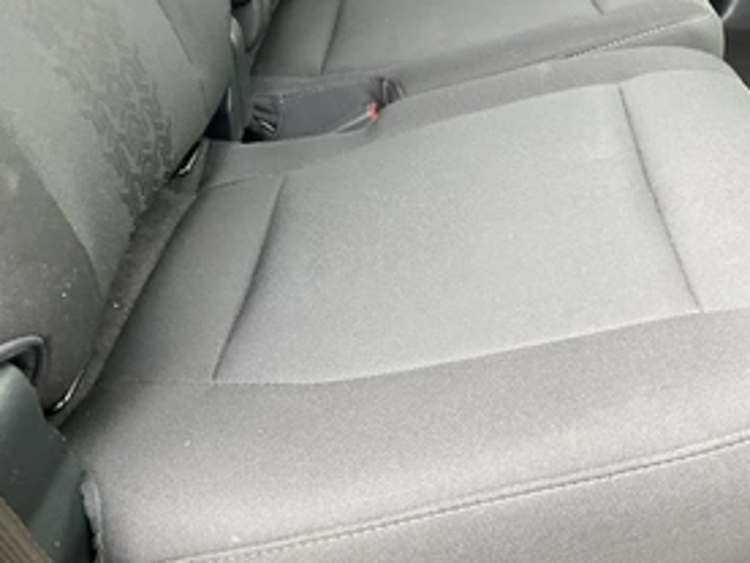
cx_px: 505
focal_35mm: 42
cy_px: 261
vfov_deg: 34.3
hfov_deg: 44.1
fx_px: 910
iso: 125
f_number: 1.8
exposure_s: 1/60
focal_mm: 3
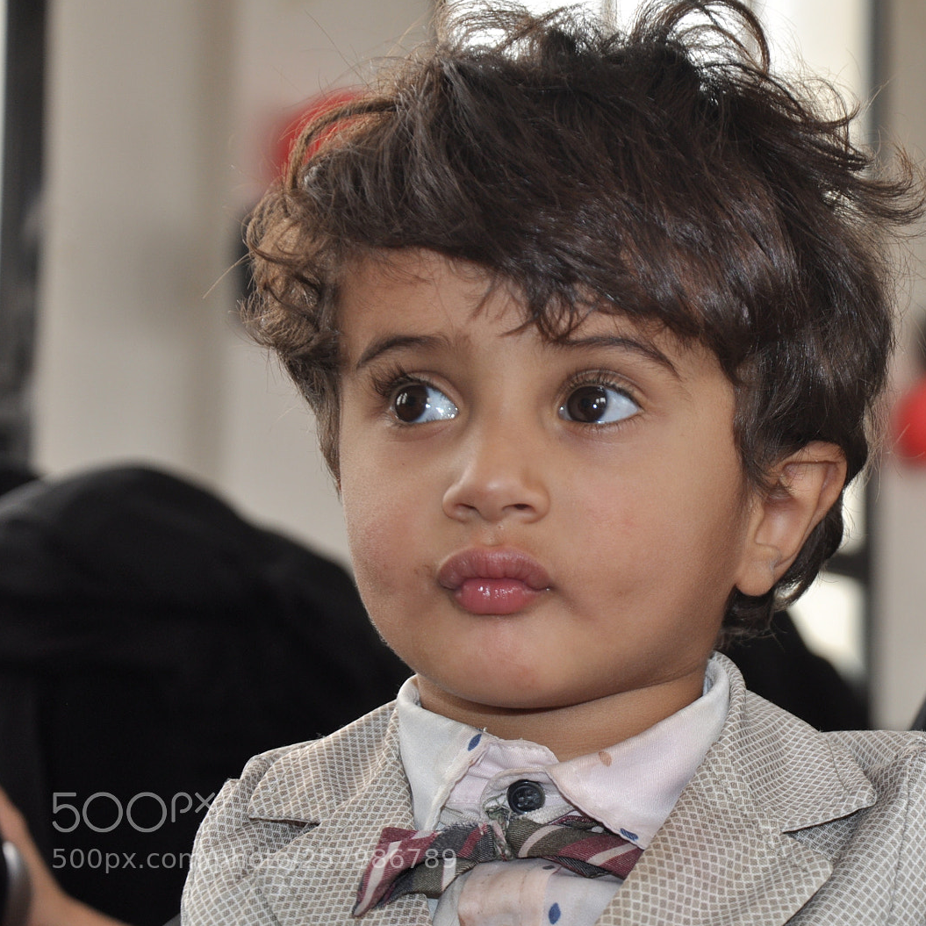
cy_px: 461
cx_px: 700
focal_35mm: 112
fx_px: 3390
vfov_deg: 15.6
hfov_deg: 15.5
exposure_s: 1/200
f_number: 5
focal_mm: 58
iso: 320
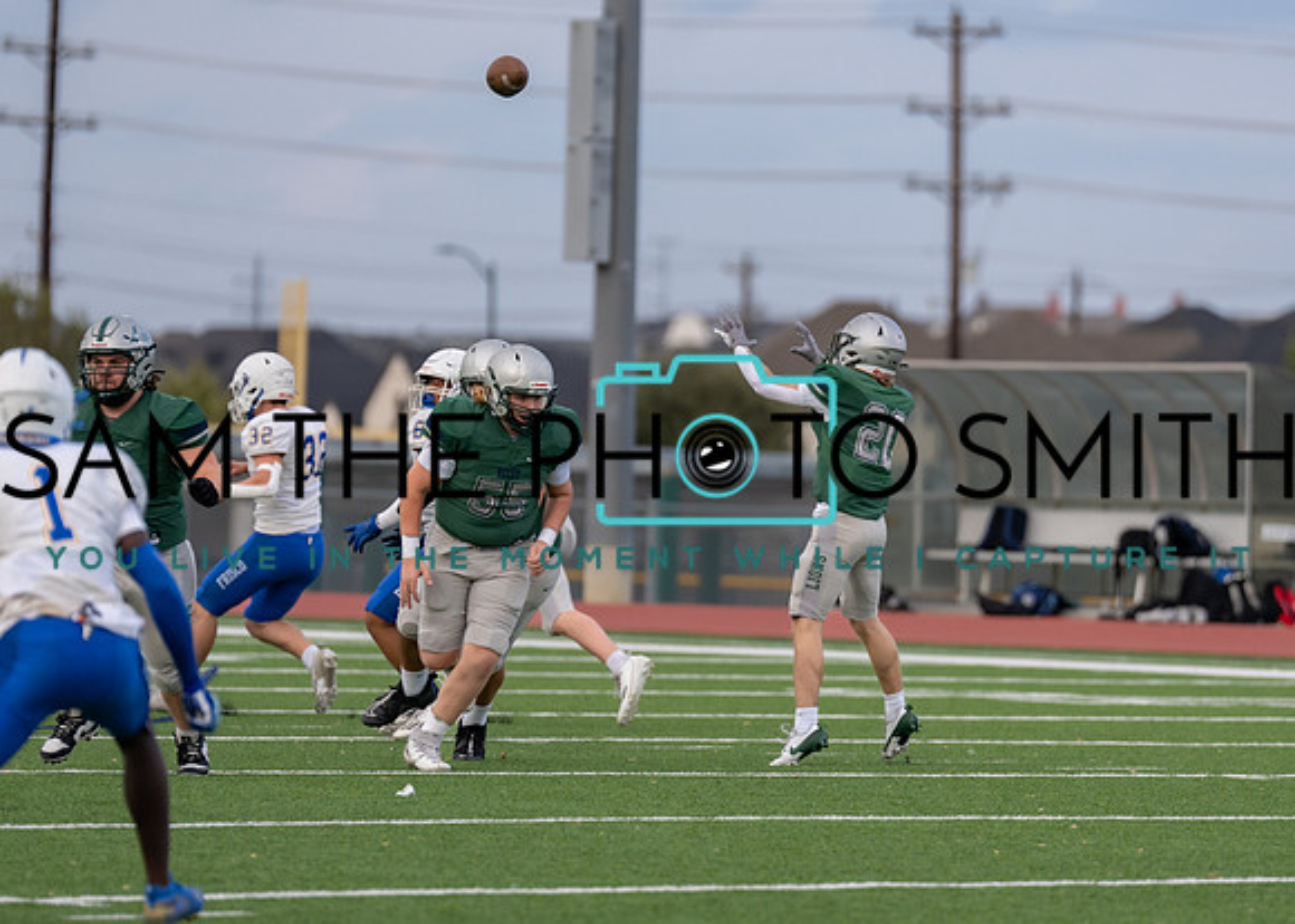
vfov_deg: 4.4
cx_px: 765
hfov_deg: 6.2
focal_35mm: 328
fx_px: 12048
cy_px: 434
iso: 250
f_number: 2.8
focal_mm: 200
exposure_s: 1/1250
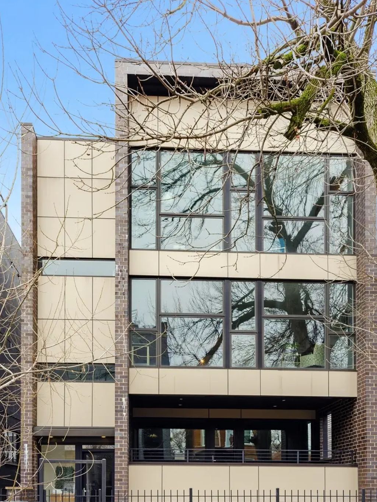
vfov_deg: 51.3
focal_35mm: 36
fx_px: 523
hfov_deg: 39.7
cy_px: 276
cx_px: 188
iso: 200
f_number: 8
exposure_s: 1/30
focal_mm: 22
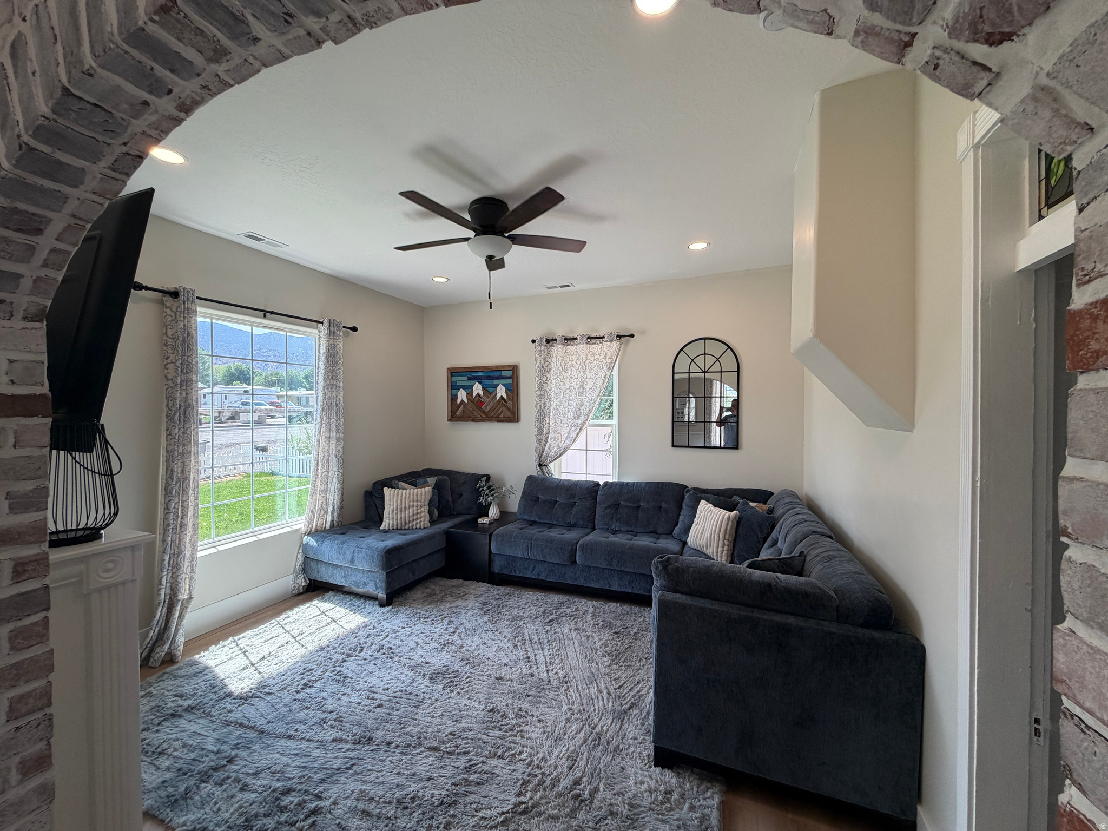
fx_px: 448
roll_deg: +0.6
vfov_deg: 85.7
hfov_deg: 102.1
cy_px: 416
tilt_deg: -0.6
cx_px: 554
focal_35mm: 14
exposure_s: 1/120
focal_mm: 2.22
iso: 50
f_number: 2.2
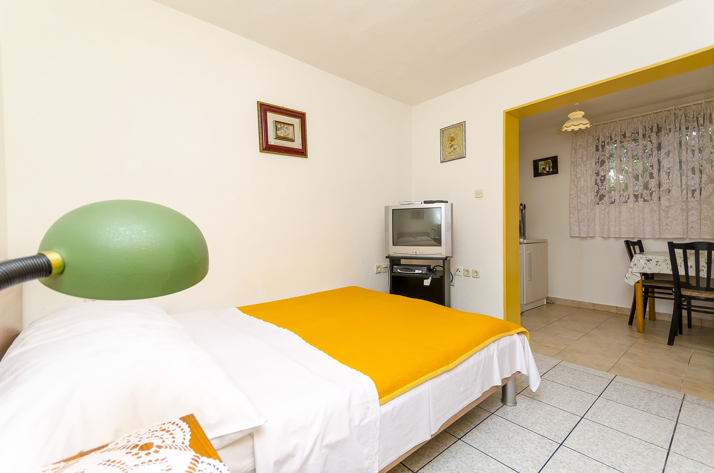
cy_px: 236
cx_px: 357
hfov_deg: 100.5
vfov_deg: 77.1
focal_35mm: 15
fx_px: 297
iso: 200
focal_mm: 10
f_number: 6.3
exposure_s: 1/250
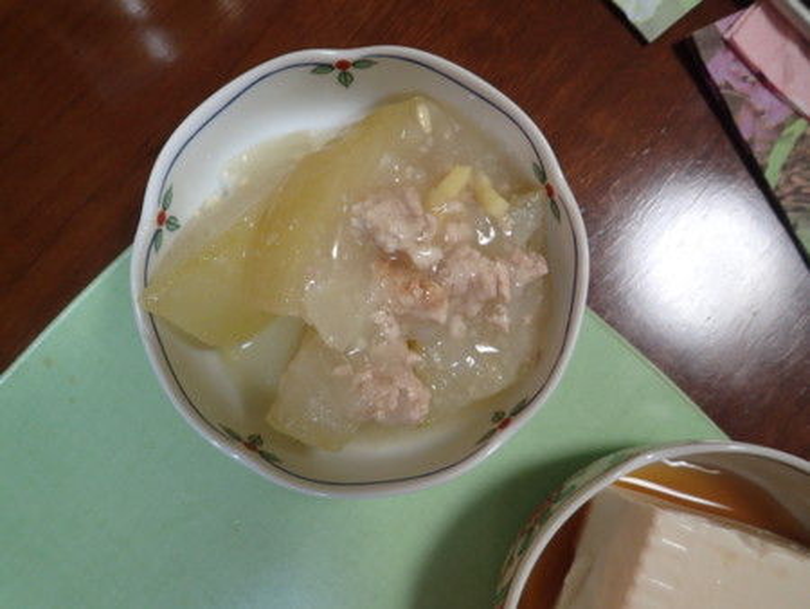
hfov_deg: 69.4
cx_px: 405
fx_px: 585
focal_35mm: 25
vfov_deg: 54.9
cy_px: 304
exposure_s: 1/40
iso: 200
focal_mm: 4.5
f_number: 2
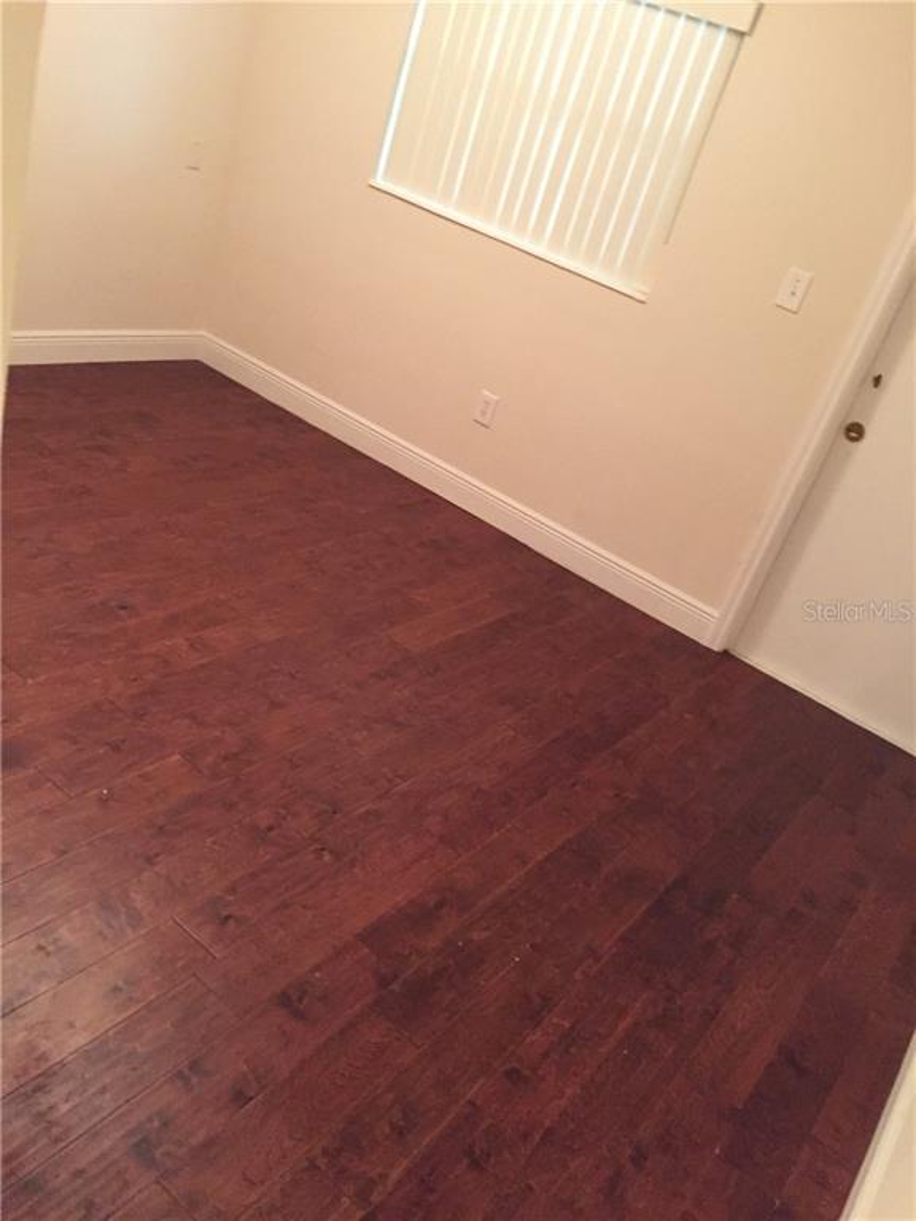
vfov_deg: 61.7
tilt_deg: -27.0
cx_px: 458
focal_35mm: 29
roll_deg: -17.6
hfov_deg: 48.2
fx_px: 1023
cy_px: 610
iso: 320
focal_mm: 4.15
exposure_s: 1/15
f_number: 2.2
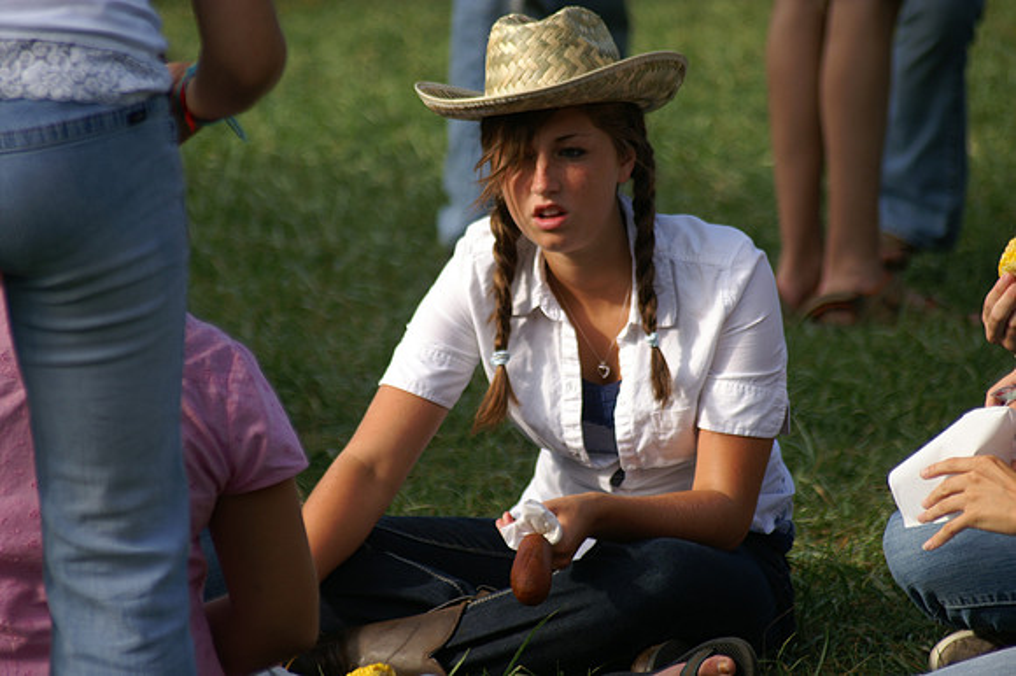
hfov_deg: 8.6
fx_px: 6769
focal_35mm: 240
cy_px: 338
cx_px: 508
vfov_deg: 5.7
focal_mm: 160
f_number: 4.5
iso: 100
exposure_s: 1/500
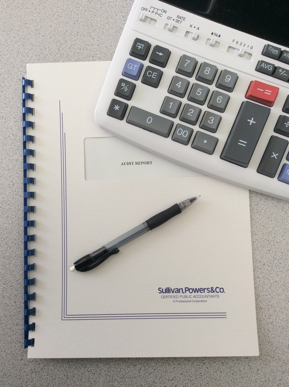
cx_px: 144
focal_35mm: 32
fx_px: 357
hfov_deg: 44.1
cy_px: 194
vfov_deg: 56.9
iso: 40
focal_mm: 3.3
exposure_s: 1/24
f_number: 2.4
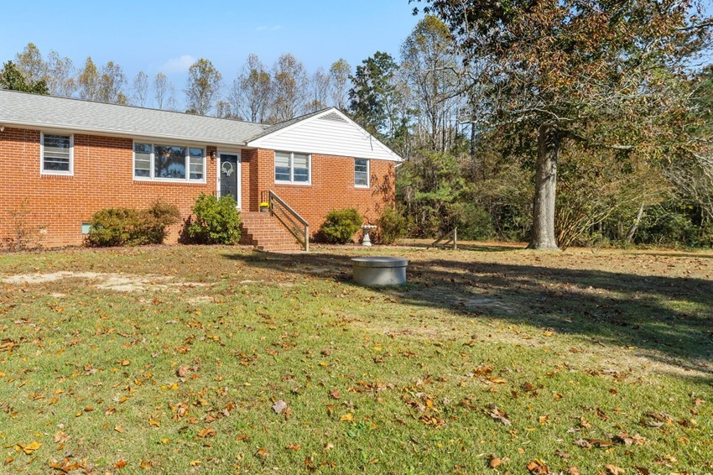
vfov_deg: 53.2
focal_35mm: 24
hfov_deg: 72.9
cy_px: 189
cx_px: 262
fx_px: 471
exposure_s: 1/400
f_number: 7.1
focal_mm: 18.6
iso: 100
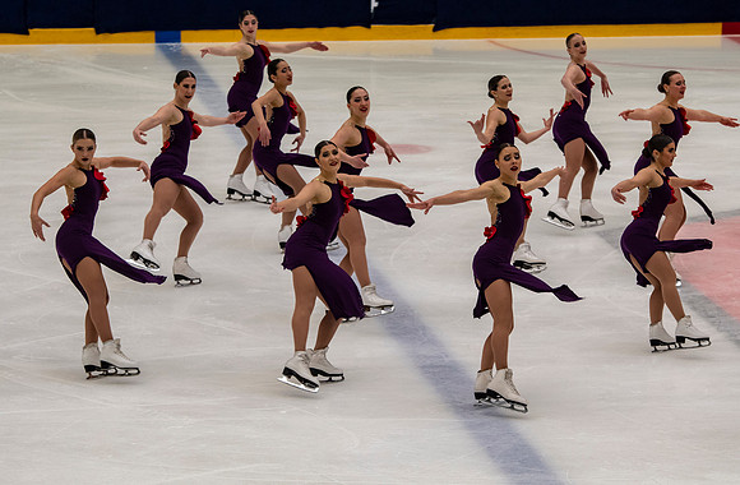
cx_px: 370
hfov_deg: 13.0
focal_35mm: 158
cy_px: 238
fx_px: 3237
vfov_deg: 8.6
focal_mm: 105
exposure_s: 1/320
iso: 1000
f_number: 5.6
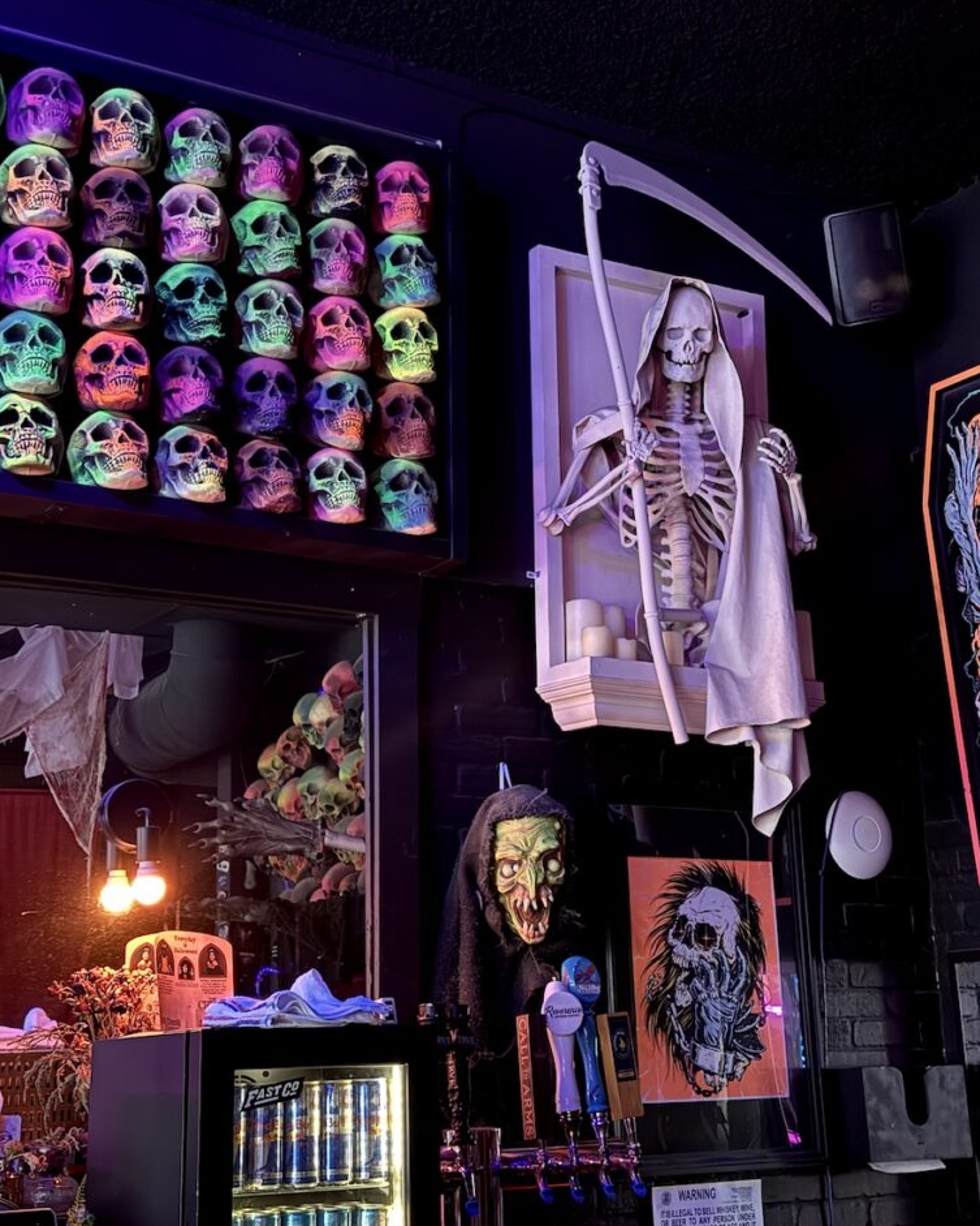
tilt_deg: +15.0
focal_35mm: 51
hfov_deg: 29.7
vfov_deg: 36.6
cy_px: 580
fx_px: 1849
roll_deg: +1.6
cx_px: 491
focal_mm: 6.76
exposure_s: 1/15
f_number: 1.78
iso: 1000
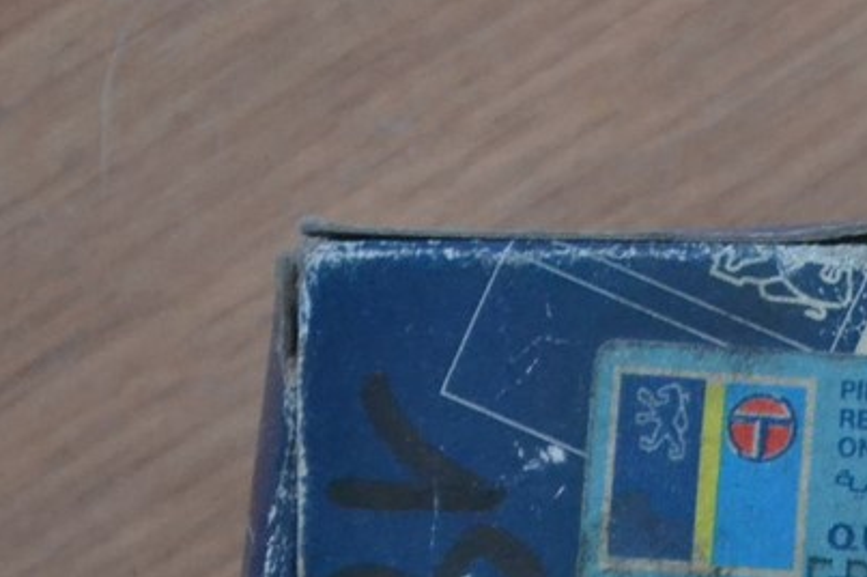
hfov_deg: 7.3
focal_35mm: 277
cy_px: 687
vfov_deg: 4.9
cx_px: 1379
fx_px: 6658
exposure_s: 1/13
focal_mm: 55
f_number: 5.6
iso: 3200
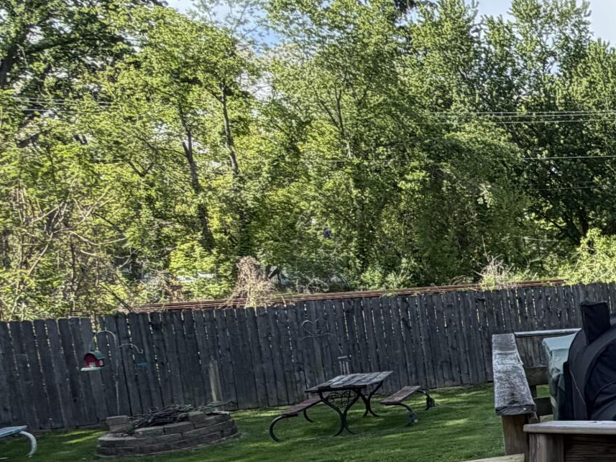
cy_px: 344
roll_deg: +2.8
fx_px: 872
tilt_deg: -8.1
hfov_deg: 25.9
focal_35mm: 49
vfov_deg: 29.2
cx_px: 971
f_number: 2.2
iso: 40
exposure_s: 1/502
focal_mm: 2.22
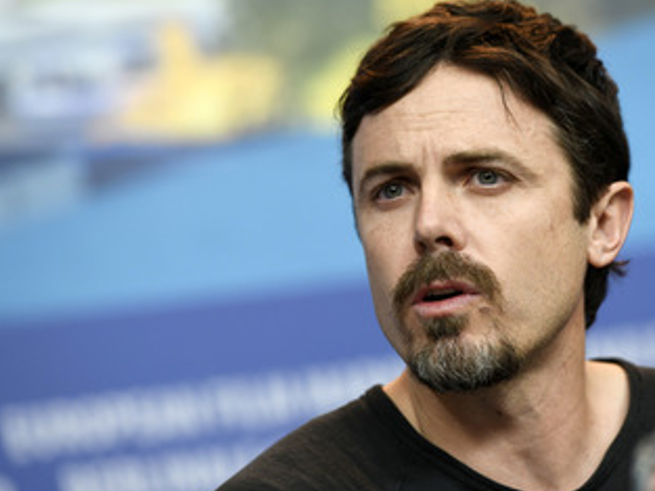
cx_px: 382
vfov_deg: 6.1
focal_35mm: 242
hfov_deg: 8.2
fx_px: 4581
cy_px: 276
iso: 1000
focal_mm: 175
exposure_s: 1/250
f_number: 3.5
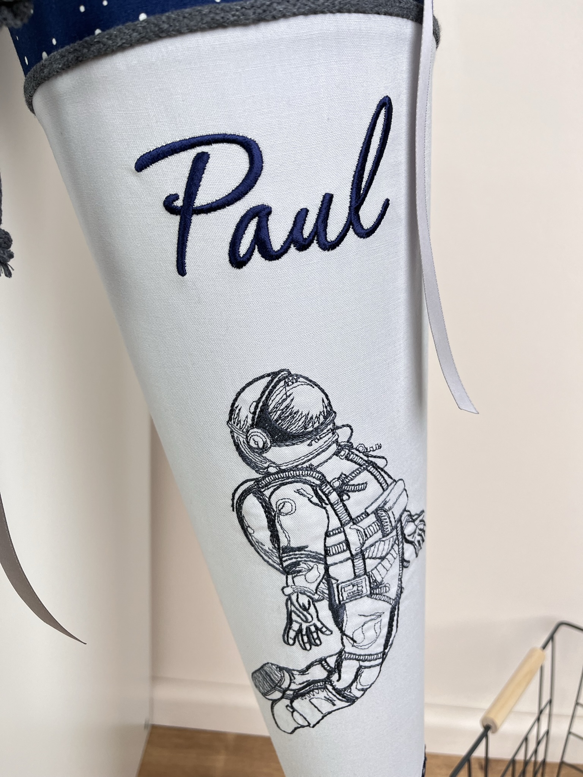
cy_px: 388
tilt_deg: -13.3
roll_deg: -2.4
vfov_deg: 67.3
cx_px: 292
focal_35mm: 26
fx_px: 584
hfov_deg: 53.1
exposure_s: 1/100
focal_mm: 5.1
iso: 80
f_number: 1.6
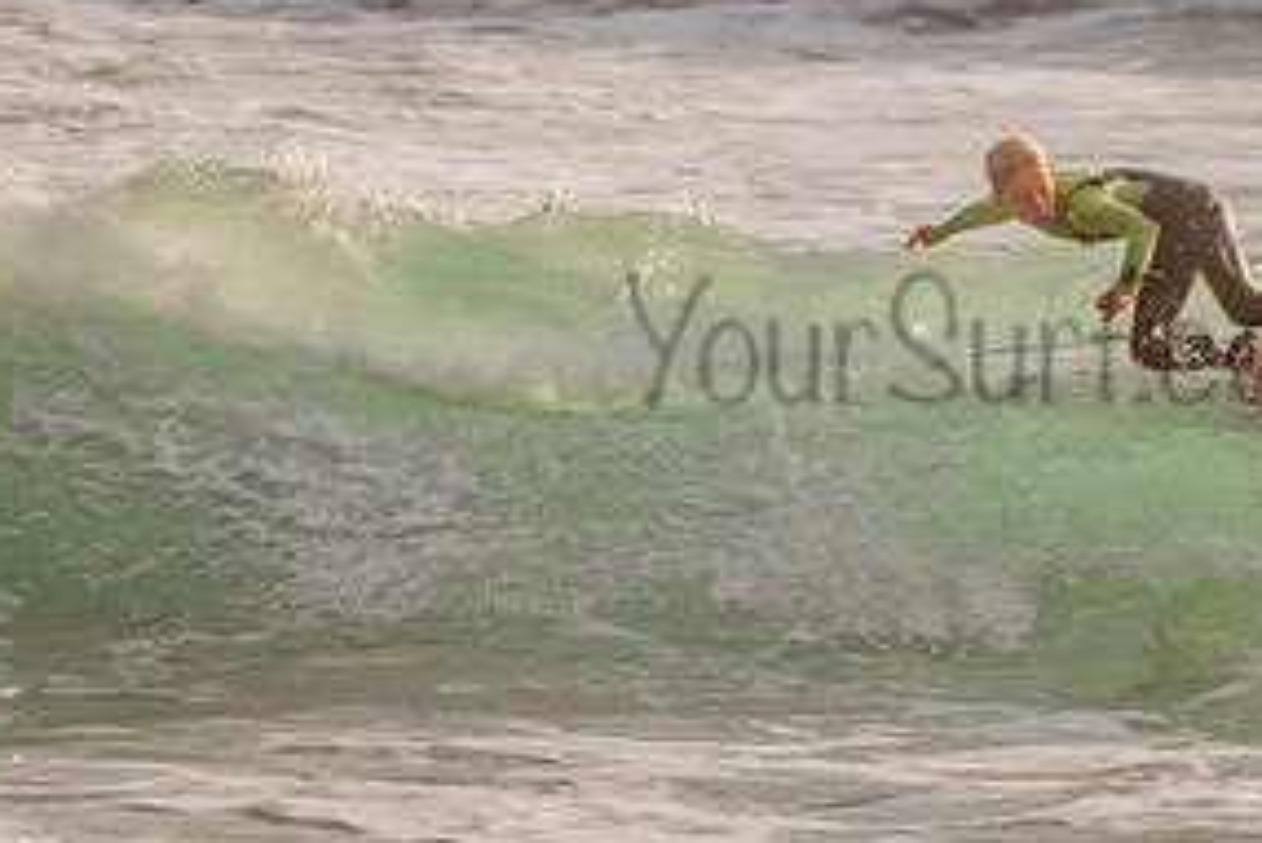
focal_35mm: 1243
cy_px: 277
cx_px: 1050
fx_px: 43594
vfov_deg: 1.1
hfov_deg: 1.7
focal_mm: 500
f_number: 5.6
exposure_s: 1/2000
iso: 180
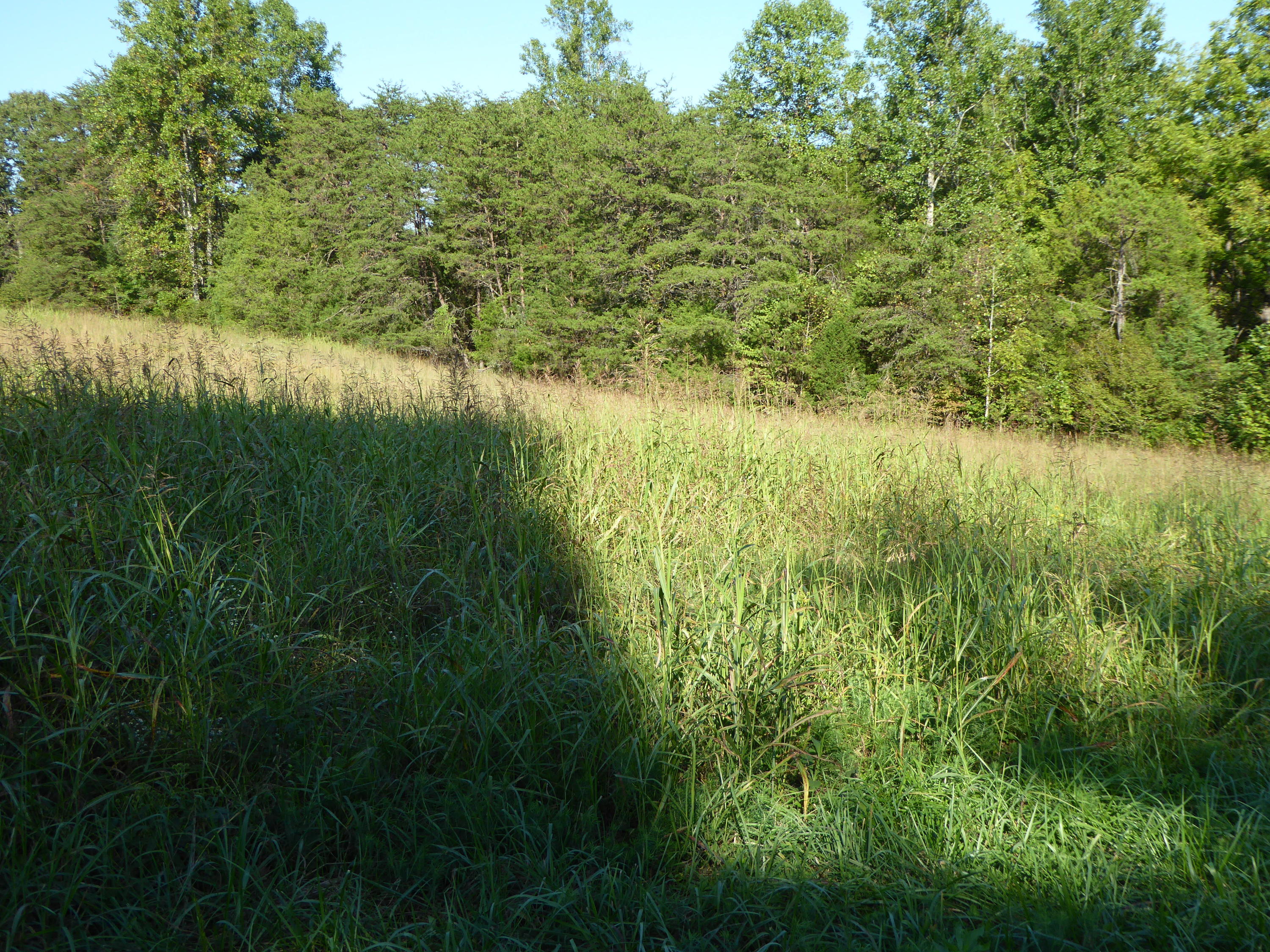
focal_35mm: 34
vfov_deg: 41.8
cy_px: 476
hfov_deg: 54.0
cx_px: 635
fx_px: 1247
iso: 100
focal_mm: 5.8
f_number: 3.6
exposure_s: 1/320
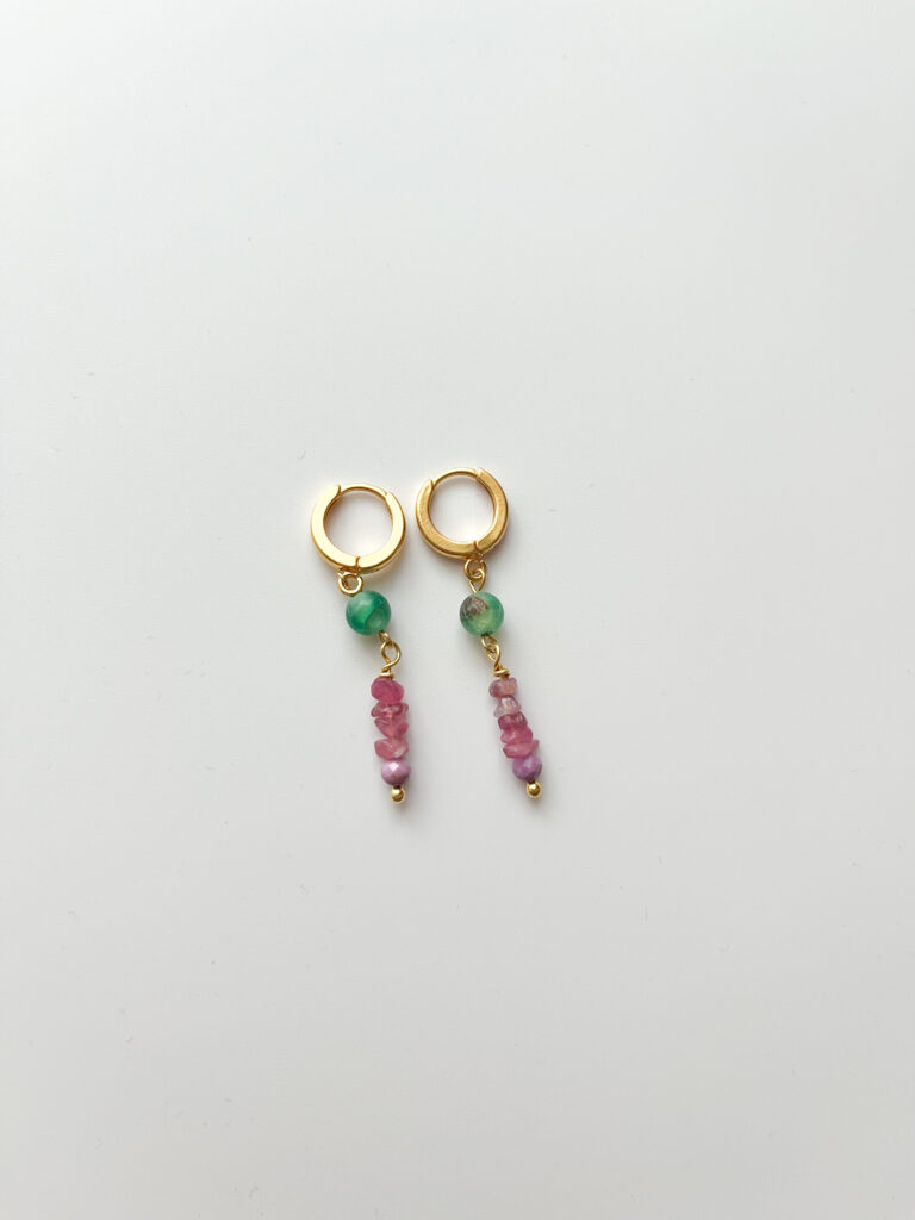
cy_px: 610
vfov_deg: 67.3
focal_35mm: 26
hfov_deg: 53.1
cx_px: 458
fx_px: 916
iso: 50
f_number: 1.6
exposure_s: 1/120
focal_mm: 5.1
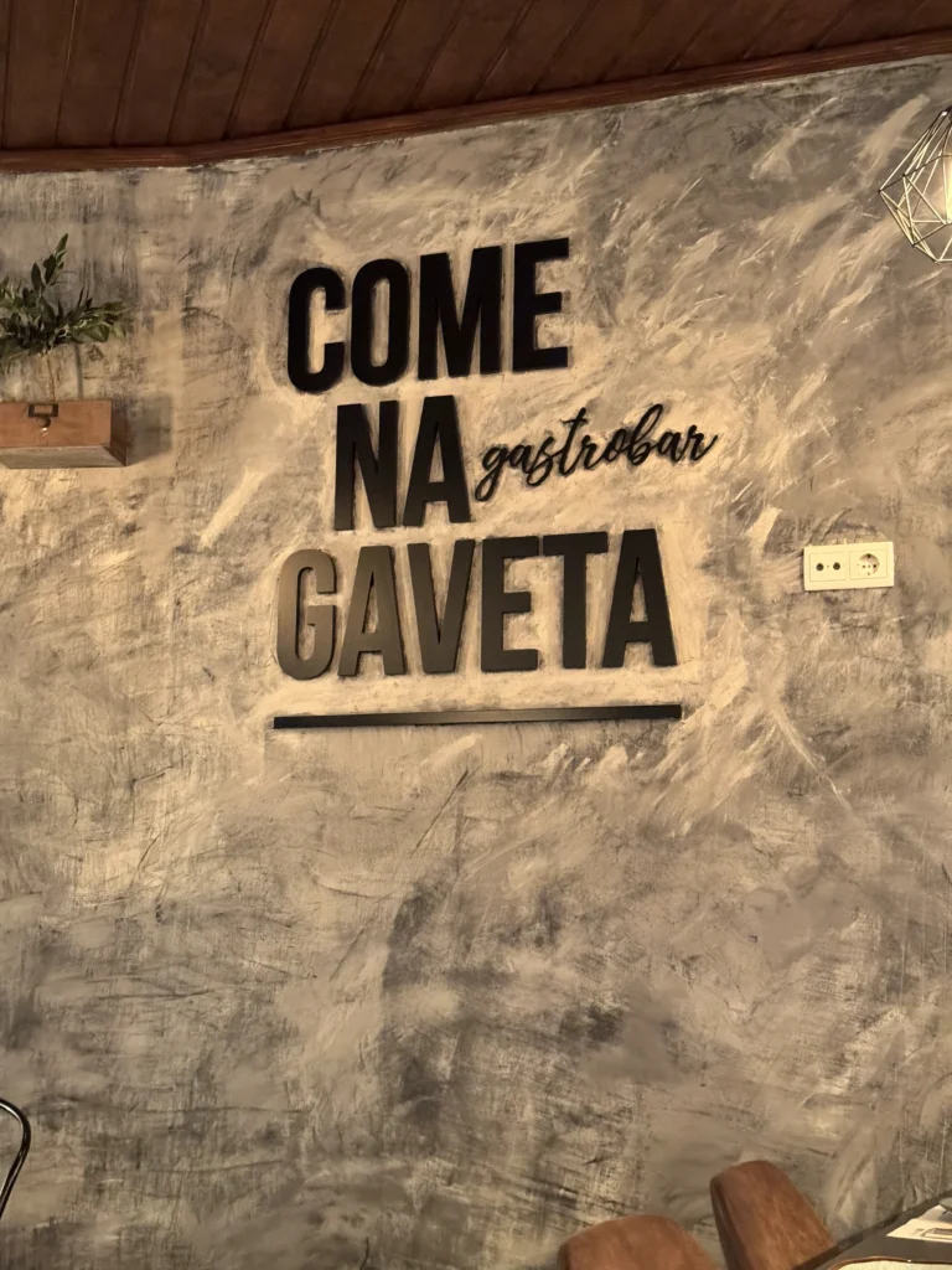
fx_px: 1760
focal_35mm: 48
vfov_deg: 39.7
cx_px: 476
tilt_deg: +11.1
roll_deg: -0.7
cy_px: 635
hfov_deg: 30.3
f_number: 1.78
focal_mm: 6.86
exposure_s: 1/25
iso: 640
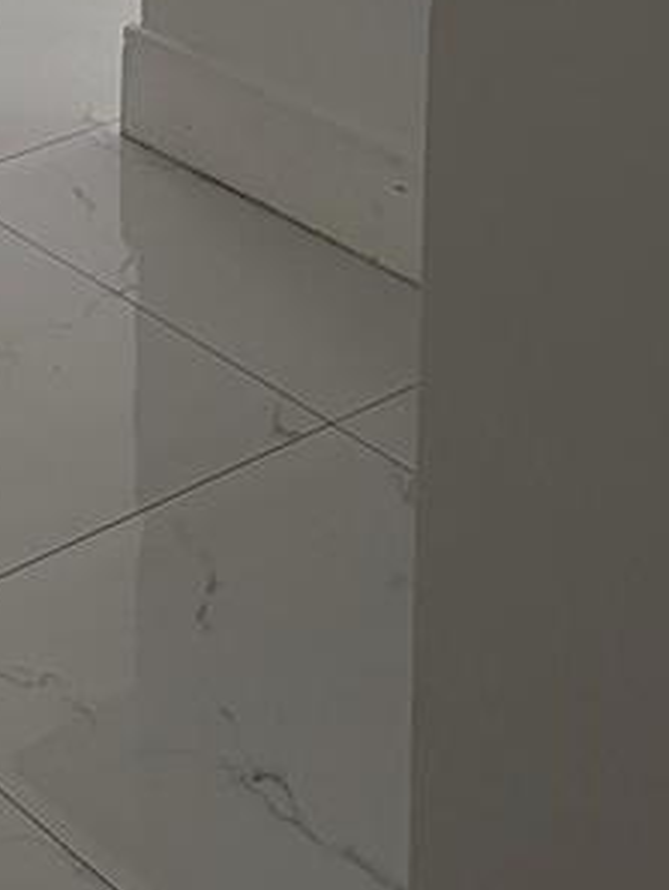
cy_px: -737
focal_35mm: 105
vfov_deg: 15.8
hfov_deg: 13.4
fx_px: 2704
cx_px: -306
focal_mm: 5.96
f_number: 1.6
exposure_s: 1/173
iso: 64
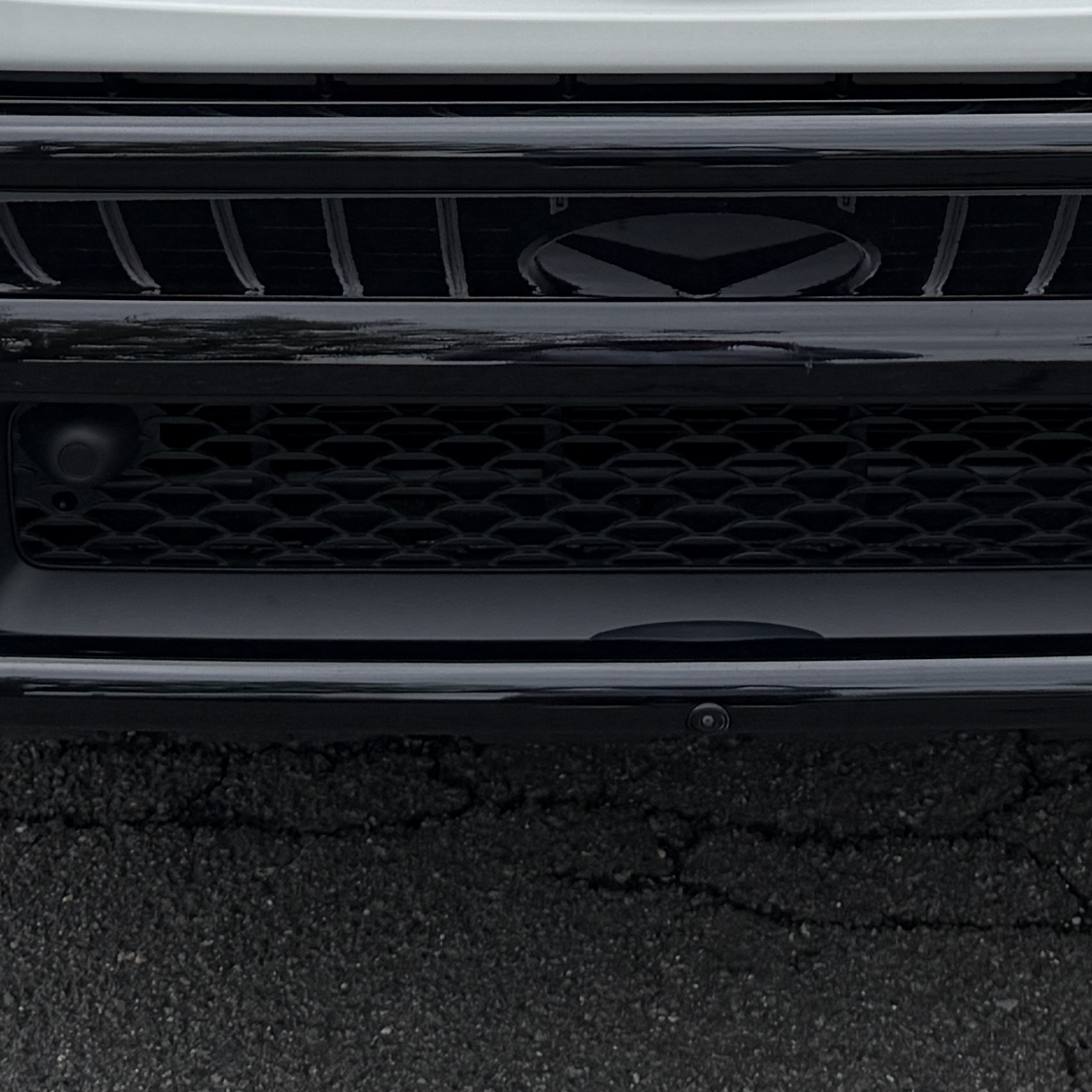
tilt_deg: -15.5
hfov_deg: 19.0
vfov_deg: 17.0
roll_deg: +0.8
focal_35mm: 91
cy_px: -605
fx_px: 3248
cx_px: 691
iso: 80
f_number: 1.78
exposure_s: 1/1901
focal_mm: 6.76
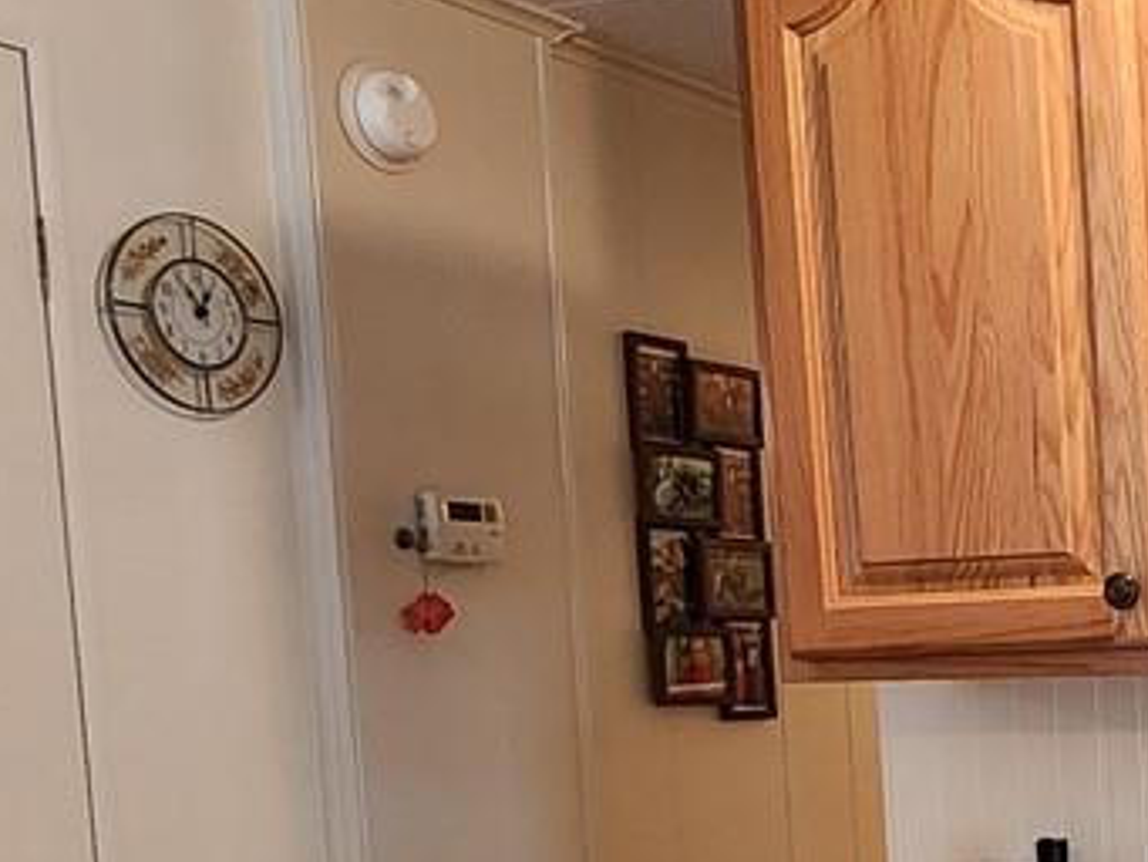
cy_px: 872
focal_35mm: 61
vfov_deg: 23.0
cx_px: 1653
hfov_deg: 25.2
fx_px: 2024
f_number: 2.2
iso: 250
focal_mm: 2.2
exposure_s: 1/60
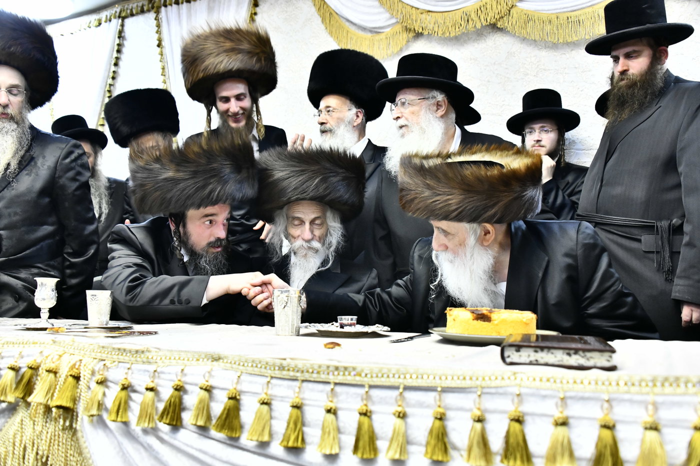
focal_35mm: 32
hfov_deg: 58.7
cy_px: 233
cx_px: 350
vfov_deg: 41.1
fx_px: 622
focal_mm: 32
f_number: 5.6
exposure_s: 1/160
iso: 4000
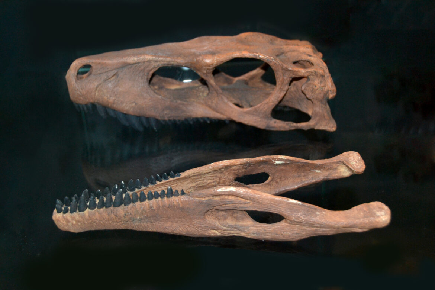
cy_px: 145
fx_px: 580
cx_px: 218
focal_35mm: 48
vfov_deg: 28.1
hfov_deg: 41.1
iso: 1100
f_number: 4.2
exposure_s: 1/60
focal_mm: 32
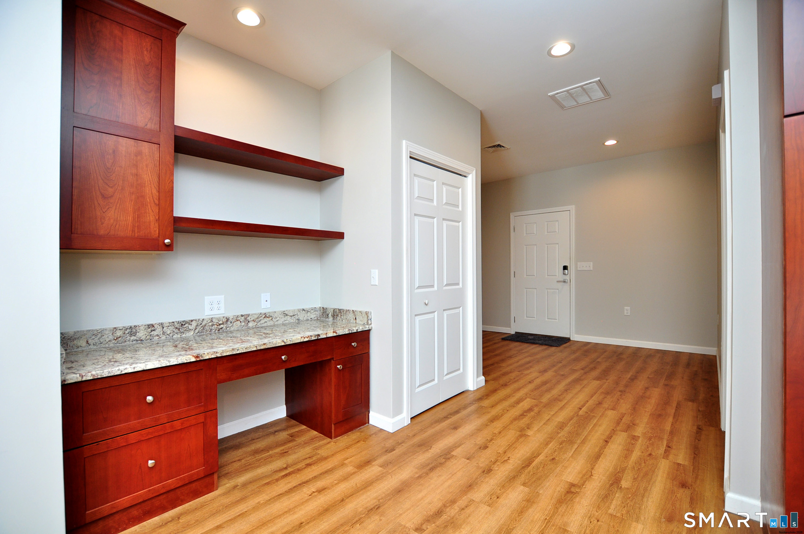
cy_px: 267
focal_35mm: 15
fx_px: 335
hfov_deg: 100.5
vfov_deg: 77.2
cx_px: 402
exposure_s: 1/80
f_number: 3.5
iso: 320
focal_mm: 10
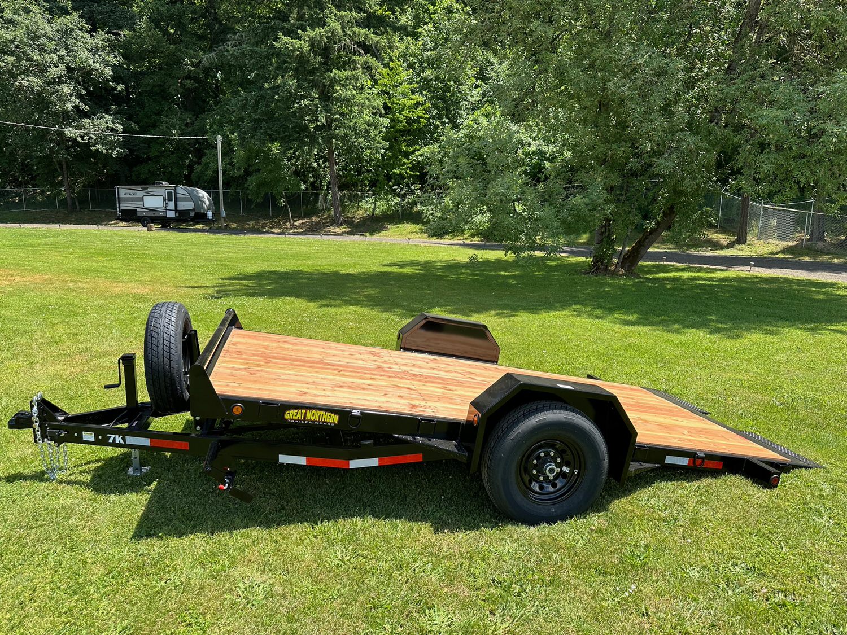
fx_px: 587
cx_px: 424
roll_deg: -1.6
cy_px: 318
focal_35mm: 24
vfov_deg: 56.8
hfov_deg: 71.6
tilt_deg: -10.4
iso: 80
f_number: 1.78
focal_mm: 6.86
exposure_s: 1/1880
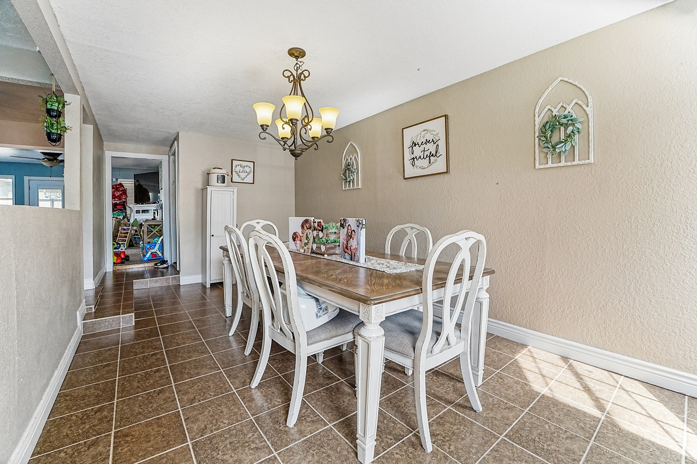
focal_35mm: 14
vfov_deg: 81.2
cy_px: 232
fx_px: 271
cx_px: 348
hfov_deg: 104.3
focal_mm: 14
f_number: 5.6
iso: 1000
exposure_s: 1/200
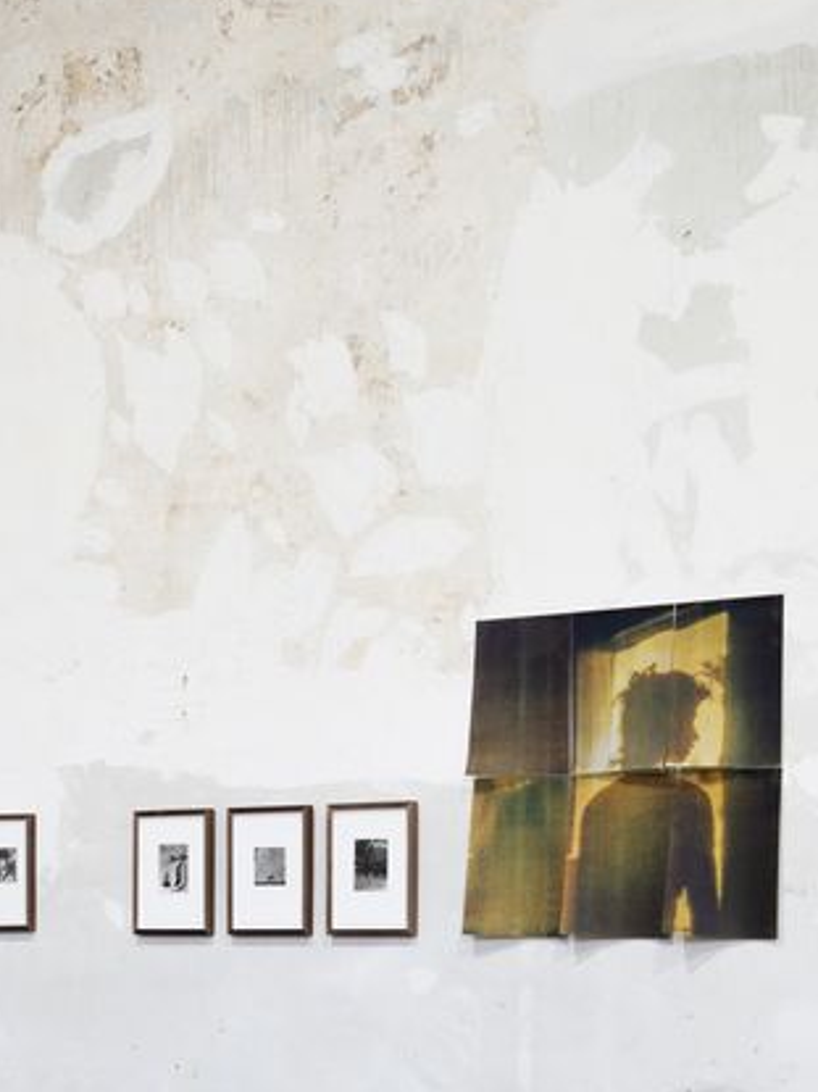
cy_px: 901
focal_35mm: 90
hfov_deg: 15.5
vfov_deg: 21.5
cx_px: -291
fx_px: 2837
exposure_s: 1/5
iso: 100
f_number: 7.1
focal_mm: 35
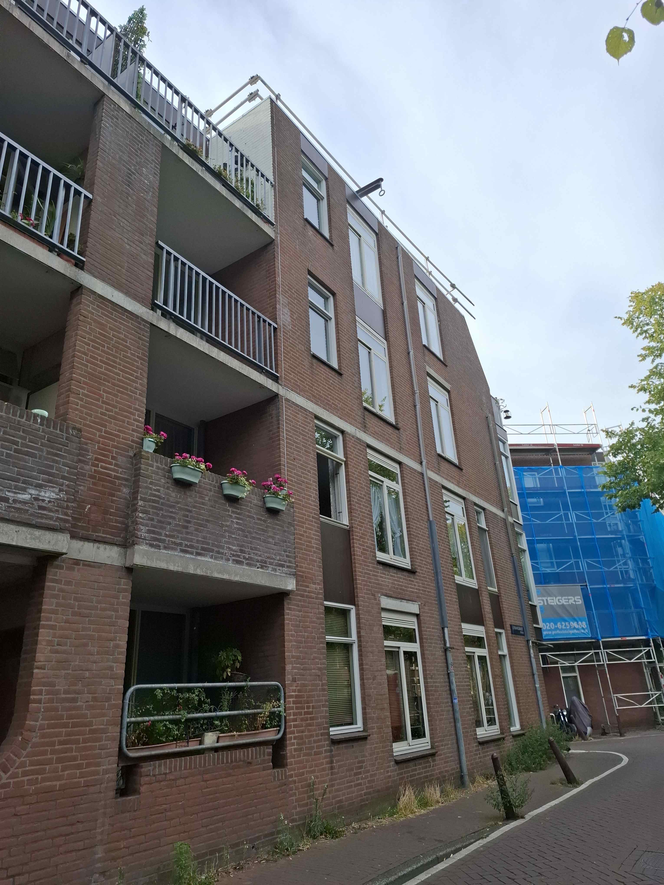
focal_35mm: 23
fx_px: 588
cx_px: 332
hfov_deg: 58.9
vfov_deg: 73.9
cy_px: 442
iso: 50
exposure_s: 1/1016
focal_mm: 5.54
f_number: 1.8
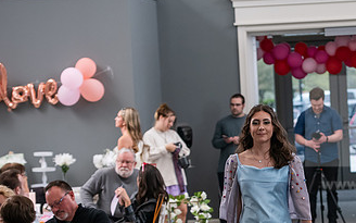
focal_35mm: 171
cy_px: 207
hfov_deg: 12.2
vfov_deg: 7.6
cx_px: 272
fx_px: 1659
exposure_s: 1/200
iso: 1600
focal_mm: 95
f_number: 3.5
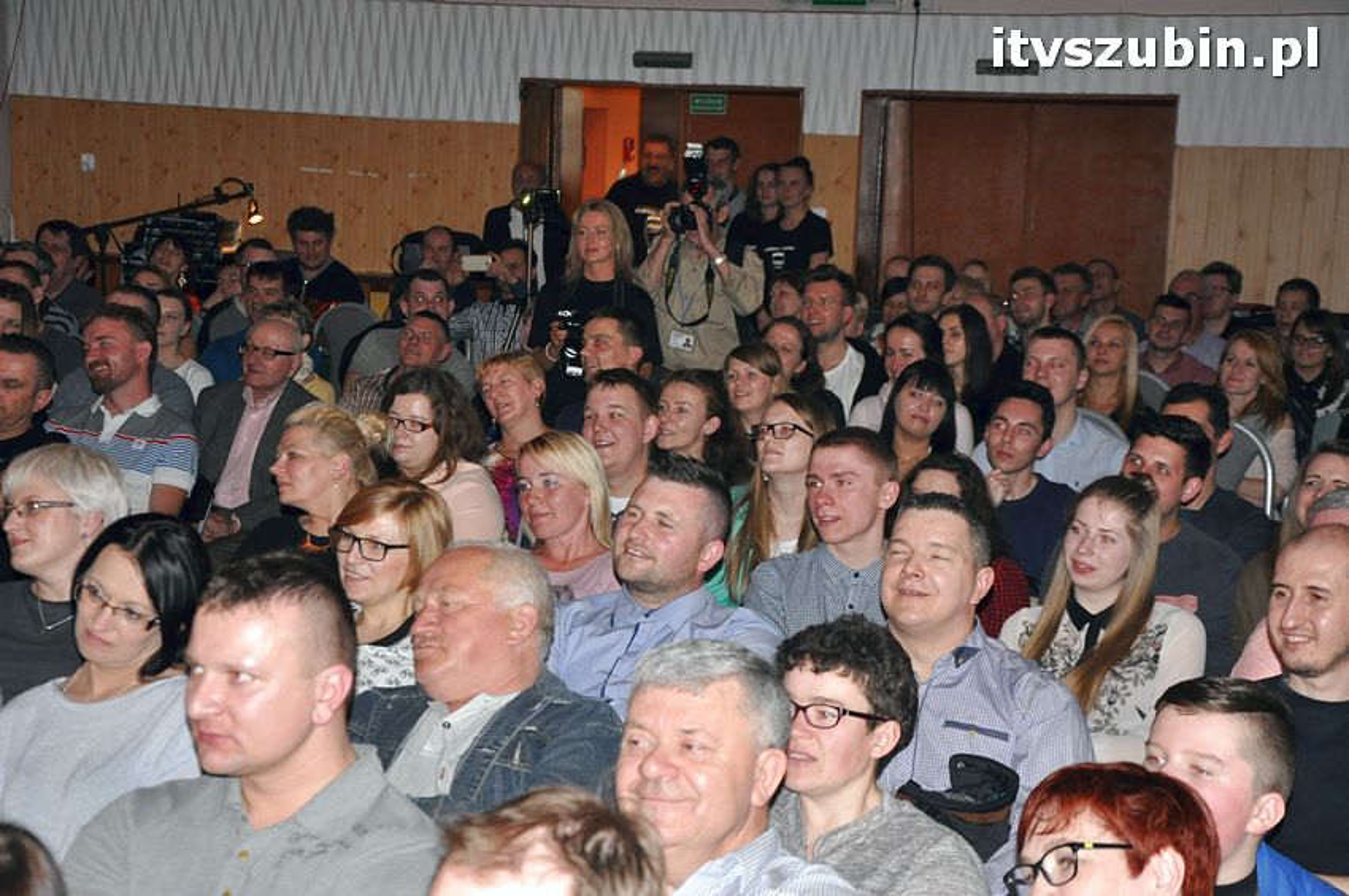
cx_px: 674
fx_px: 2527
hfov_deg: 29.9
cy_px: 448
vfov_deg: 20.1
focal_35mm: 68
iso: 1000
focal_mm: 45
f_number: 4.8
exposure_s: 1/60
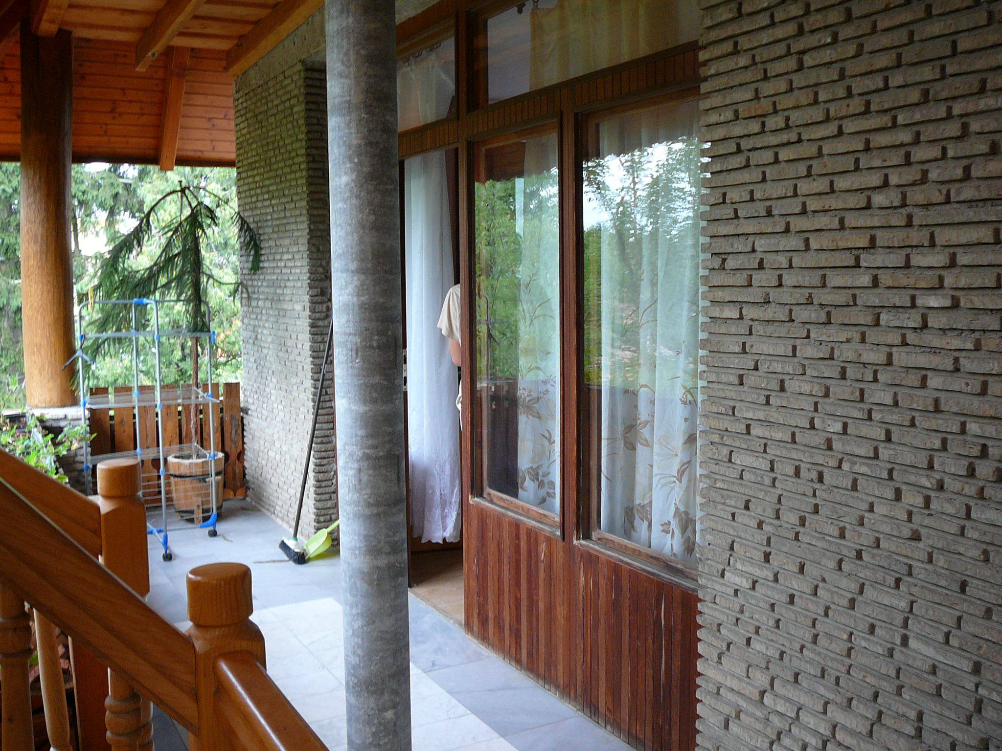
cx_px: 501
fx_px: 1013
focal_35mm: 35
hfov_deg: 52.6
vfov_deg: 40.7
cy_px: 376
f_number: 2.8
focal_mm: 5.2
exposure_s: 1/60
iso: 100
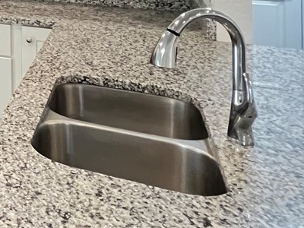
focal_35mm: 52
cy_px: -82
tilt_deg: -0.1
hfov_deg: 24.0
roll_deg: +1.8
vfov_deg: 24.0
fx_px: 457
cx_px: -203
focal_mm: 1.57
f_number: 1.8
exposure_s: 1/60
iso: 640
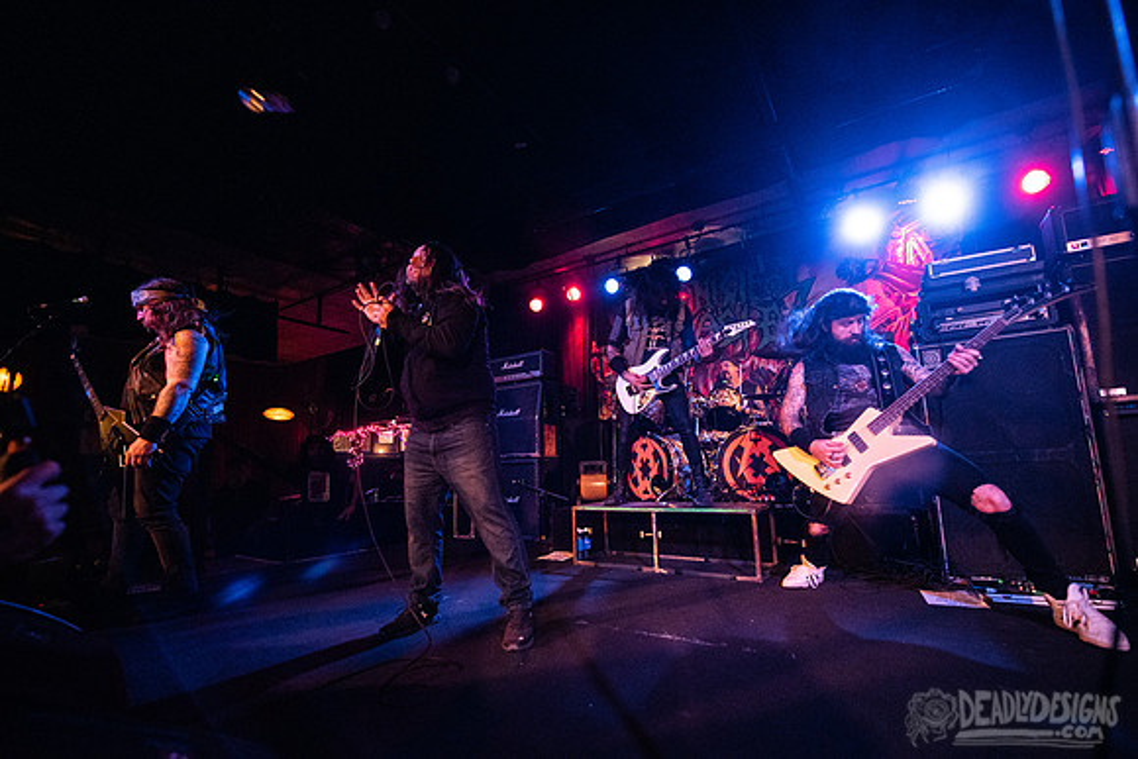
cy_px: 396
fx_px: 462
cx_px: 587
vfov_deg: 78.8
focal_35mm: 15
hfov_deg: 101.8
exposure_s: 1/125
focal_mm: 14
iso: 3200
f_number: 3.2
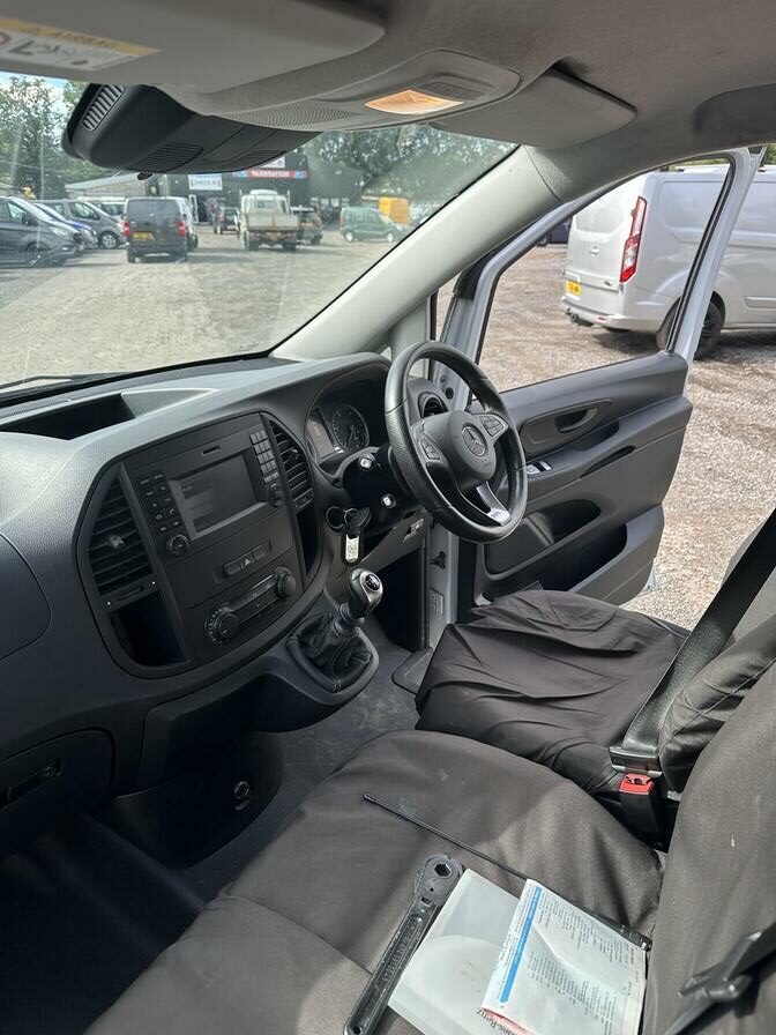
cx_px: 388
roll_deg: -0.5
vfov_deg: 71.6
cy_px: 518
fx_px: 717
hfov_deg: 56.8
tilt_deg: -22.8
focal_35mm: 24
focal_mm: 6.86
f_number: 1.78
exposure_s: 1/857
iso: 80
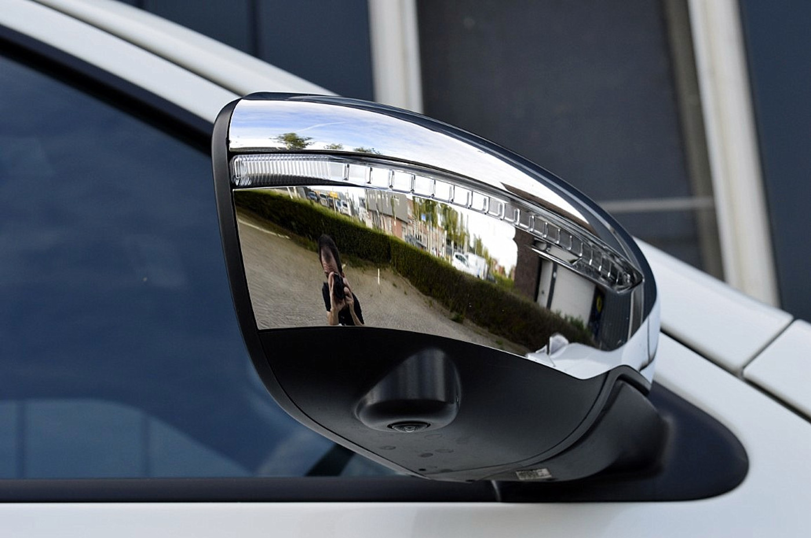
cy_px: 269
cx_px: 406
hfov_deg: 28.1
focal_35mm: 72
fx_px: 1620
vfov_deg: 18.9
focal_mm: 48
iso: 400
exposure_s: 1/200
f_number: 10
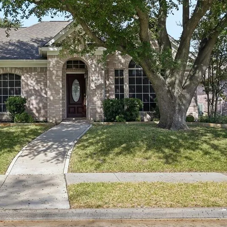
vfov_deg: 34.5
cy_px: 83
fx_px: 364
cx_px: 43
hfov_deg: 33.6
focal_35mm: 49
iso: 400
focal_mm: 30
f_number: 8
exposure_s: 1/640
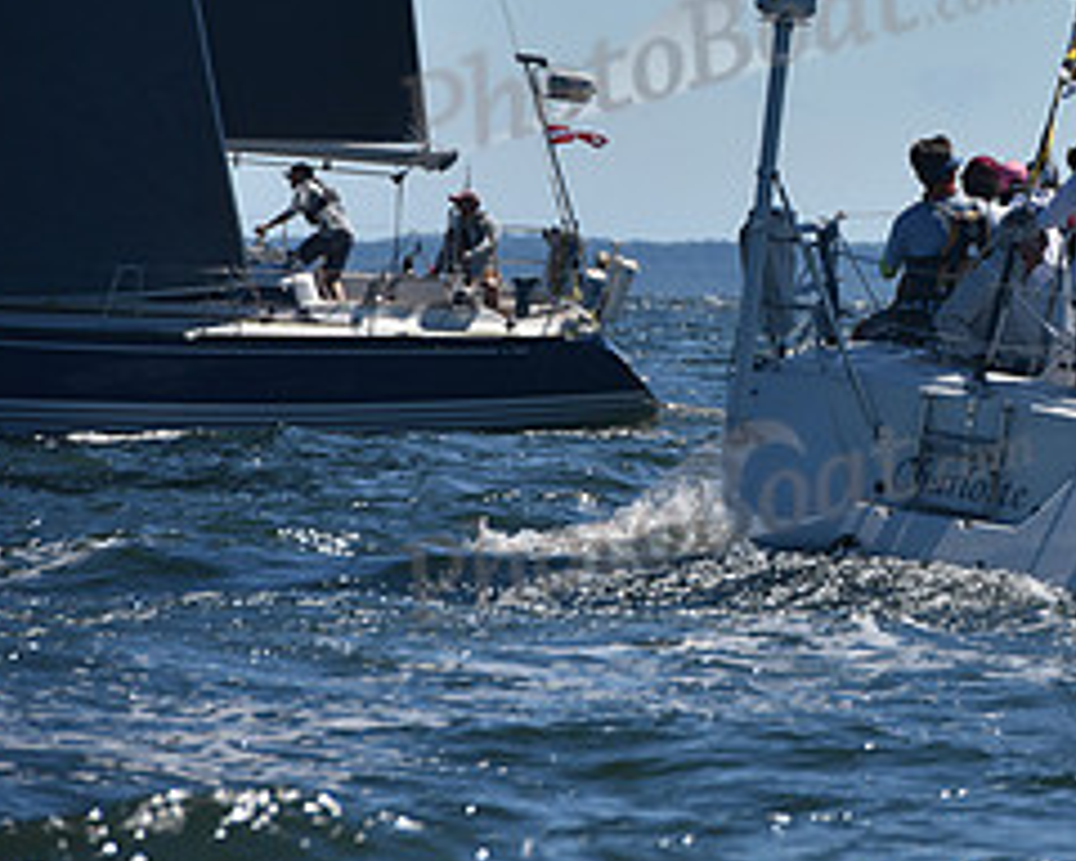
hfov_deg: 4.3
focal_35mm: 454
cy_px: 217
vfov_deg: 3.4
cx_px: 1269
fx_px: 14458
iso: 200
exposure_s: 1/800
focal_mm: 200
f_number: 7.1
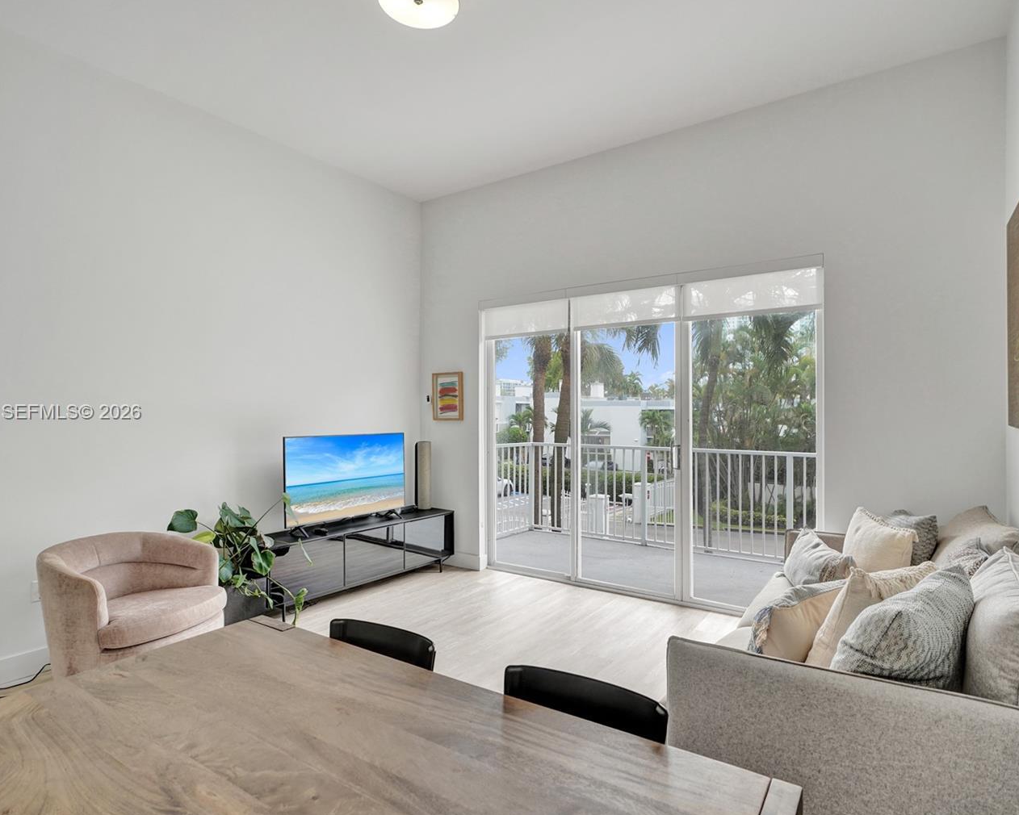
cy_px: 414
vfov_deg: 70.9
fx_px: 573
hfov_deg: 83.2
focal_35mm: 19
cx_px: 535
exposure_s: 1/160
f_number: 4
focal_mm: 16
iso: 500
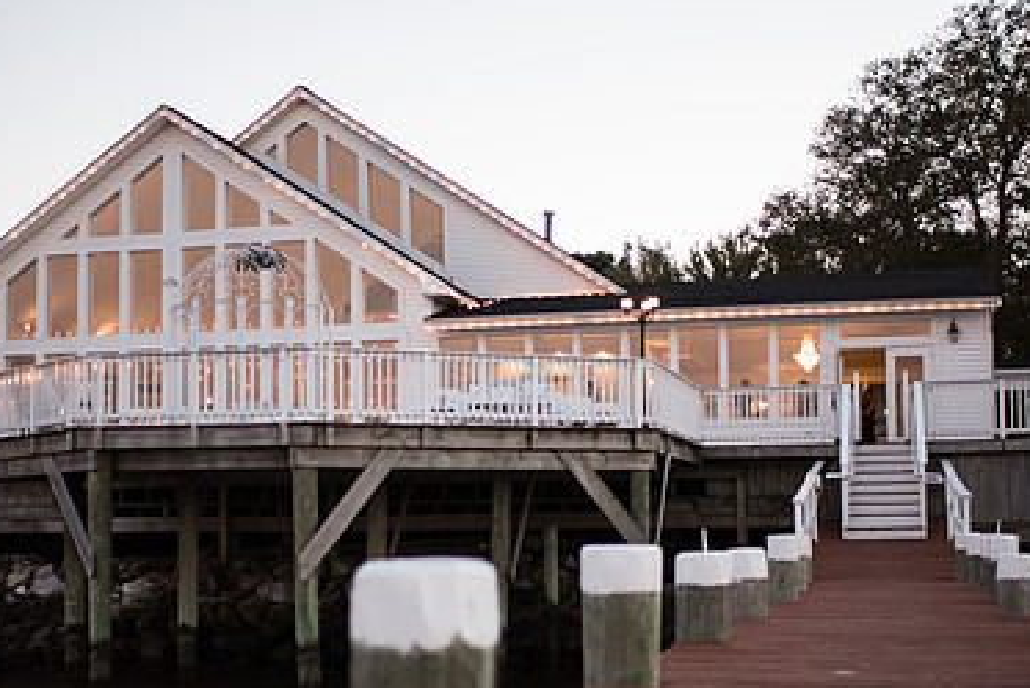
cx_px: 477
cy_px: 448
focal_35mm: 56
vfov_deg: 24.1
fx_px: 1603
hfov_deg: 35.6
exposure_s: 1/200
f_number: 1.4
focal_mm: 35
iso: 250
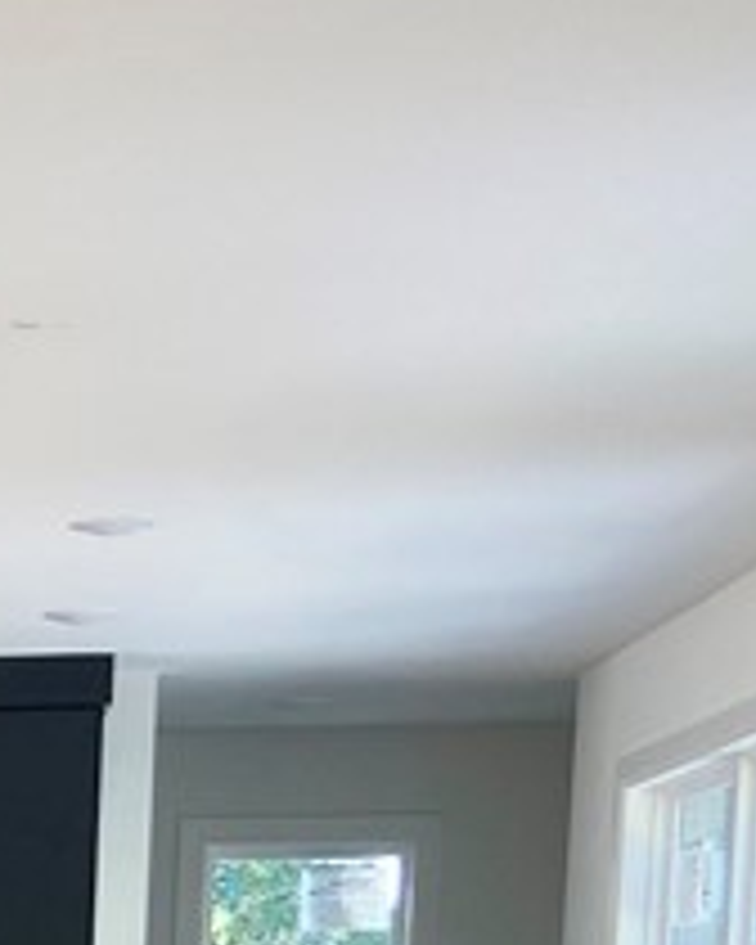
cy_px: 1544
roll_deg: -1.2
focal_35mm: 124
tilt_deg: -6.0
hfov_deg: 11.2
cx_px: -783
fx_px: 3468
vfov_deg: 14.2
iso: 32
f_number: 1.8
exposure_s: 1/128
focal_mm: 4.25
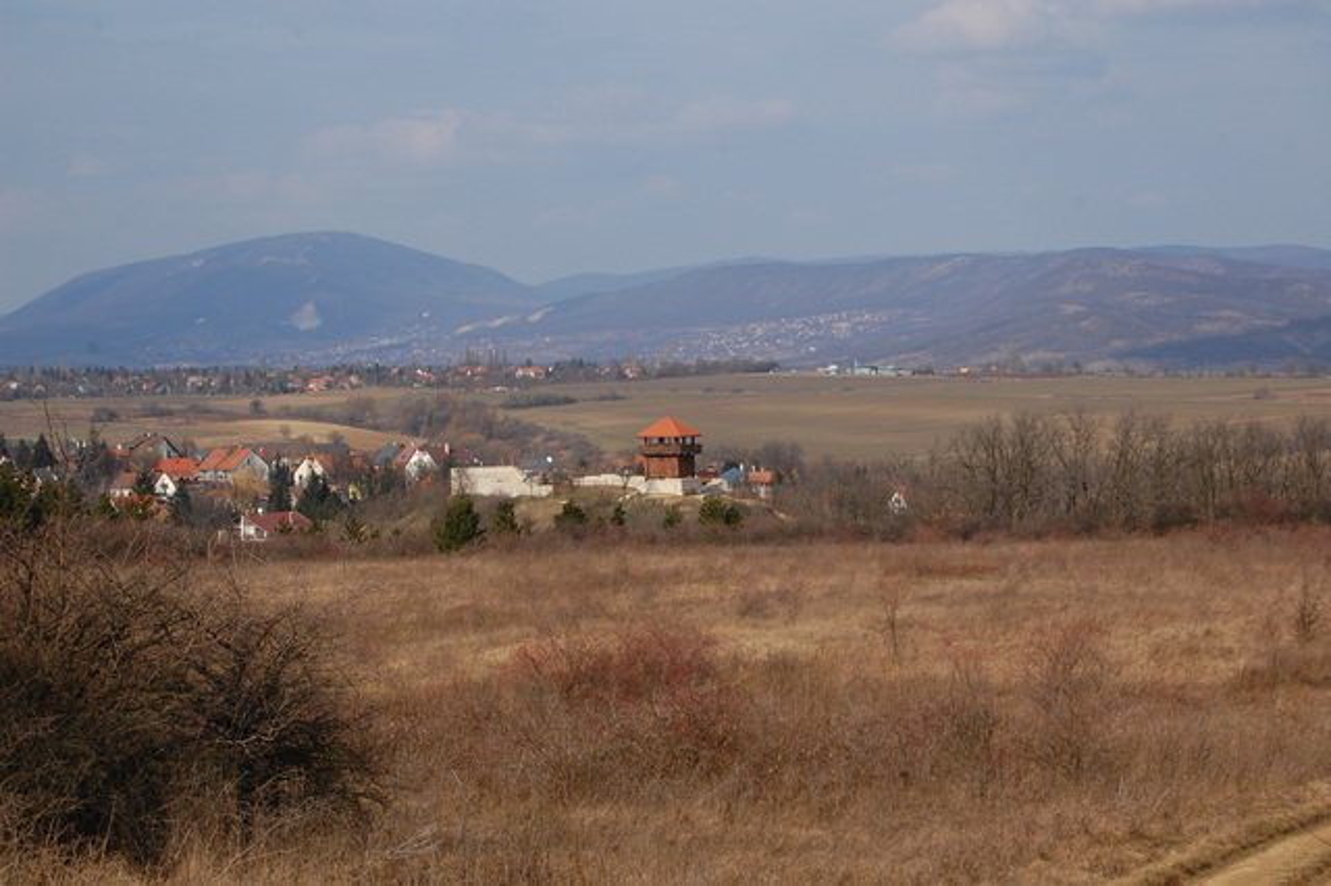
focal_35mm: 82
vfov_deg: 16.5
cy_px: 443
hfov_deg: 24.6
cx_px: 666
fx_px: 3049
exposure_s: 1/400
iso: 200
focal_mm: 55
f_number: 10
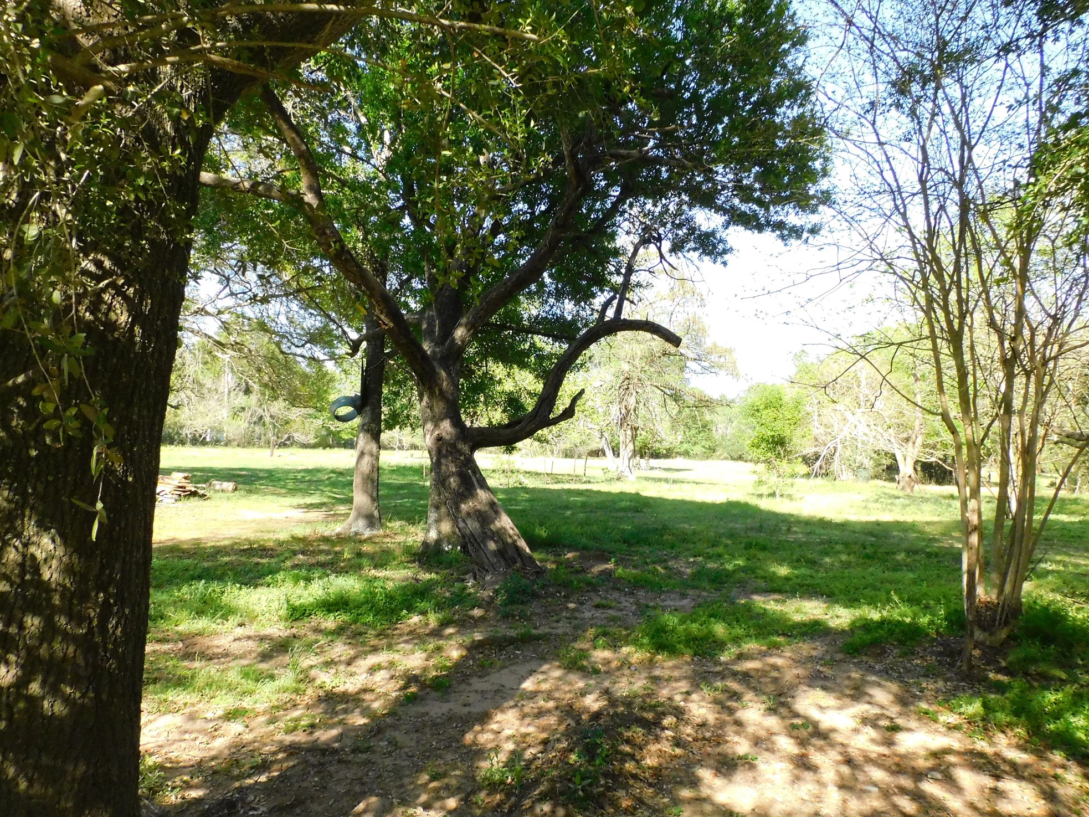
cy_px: 402
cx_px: 537
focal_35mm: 25
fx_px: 787
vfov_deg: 54.9
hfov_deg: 69.4
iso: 800
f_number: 3.3
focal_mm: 4.3
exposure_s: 1/1250
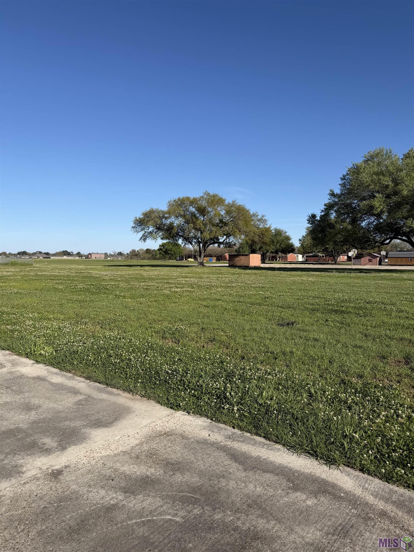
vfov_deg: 71.6
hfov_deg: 56.8
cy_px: 276
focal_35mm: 24
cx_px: 207
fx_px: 383
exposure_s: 1/5319
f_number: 1.78
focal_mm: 6.76
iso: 80
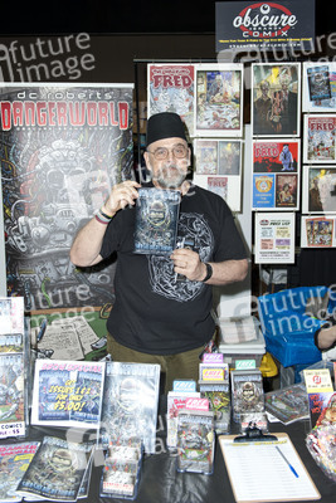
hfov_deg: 42.4
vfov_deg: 60.3
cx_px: 168
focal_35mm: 31
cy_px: 252
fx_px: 434
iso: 400
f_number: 4
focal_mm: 31
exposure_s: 1/320
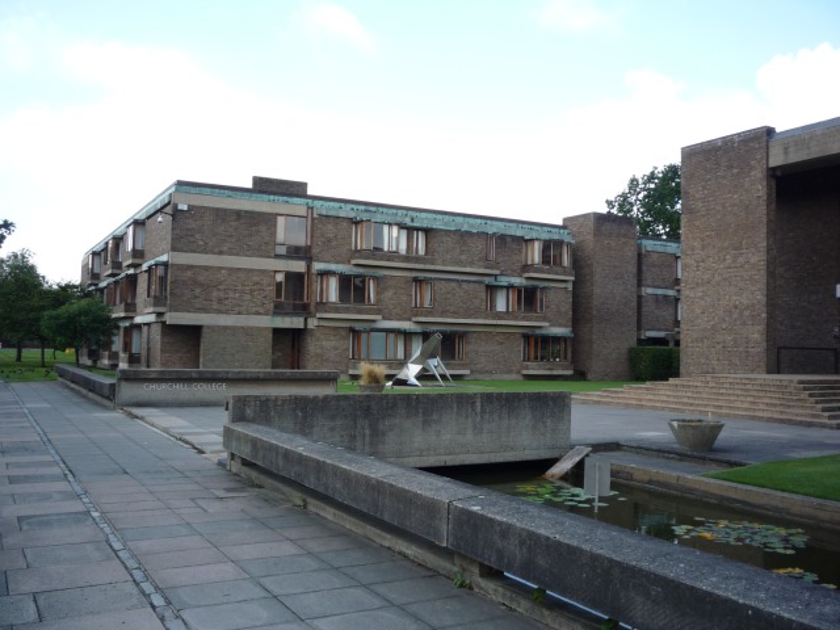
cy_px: 315
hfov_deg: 56.8
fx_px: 777
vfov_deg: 44.2
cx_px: 420
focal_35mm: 32
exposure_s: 1/160
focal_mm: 5.2
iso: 100
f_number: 4
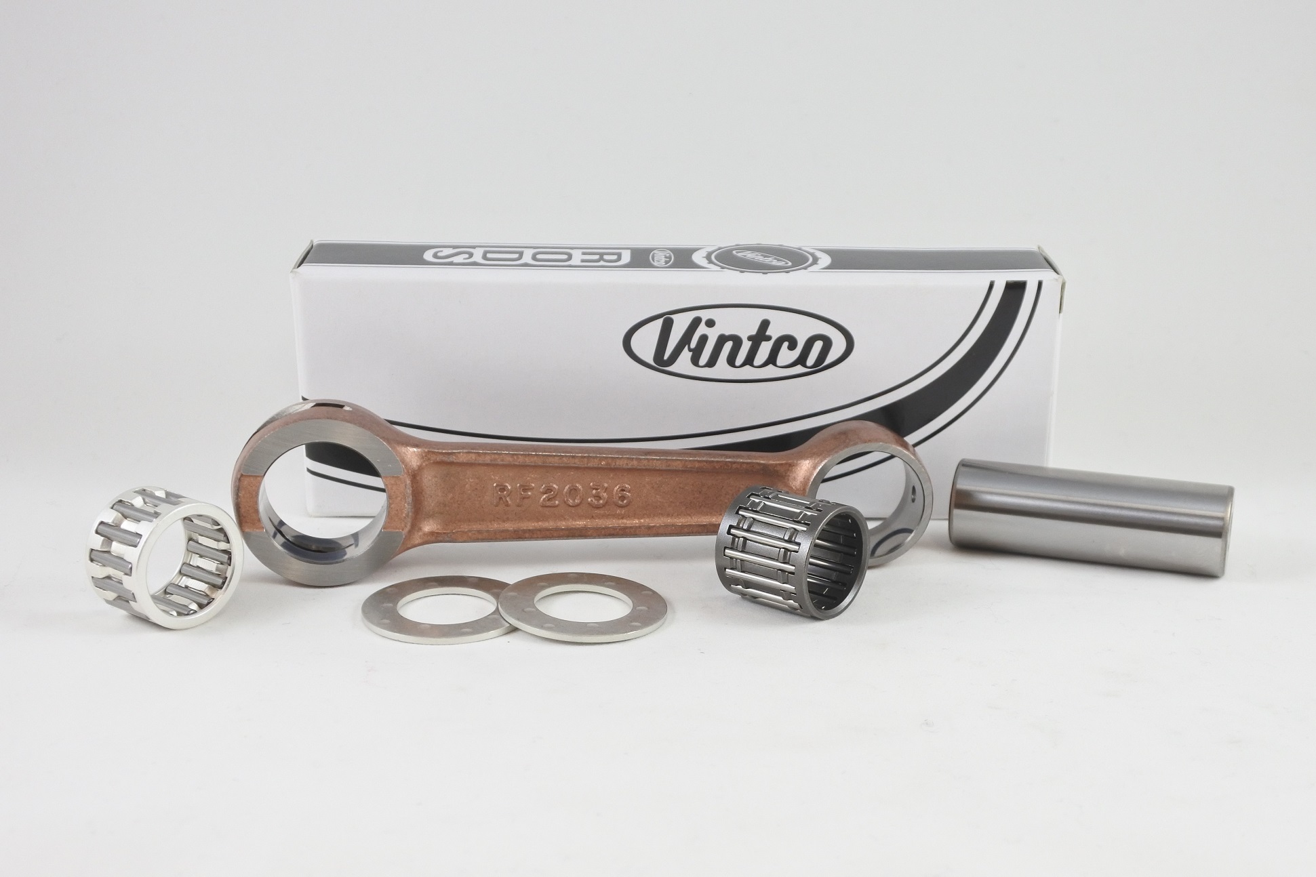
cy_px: 438
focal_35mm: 41
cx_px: 658
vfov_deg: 32.6
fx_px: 1499
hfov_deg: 47.4
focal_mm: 15.3
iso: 450
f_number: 4.2
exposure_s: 1/125
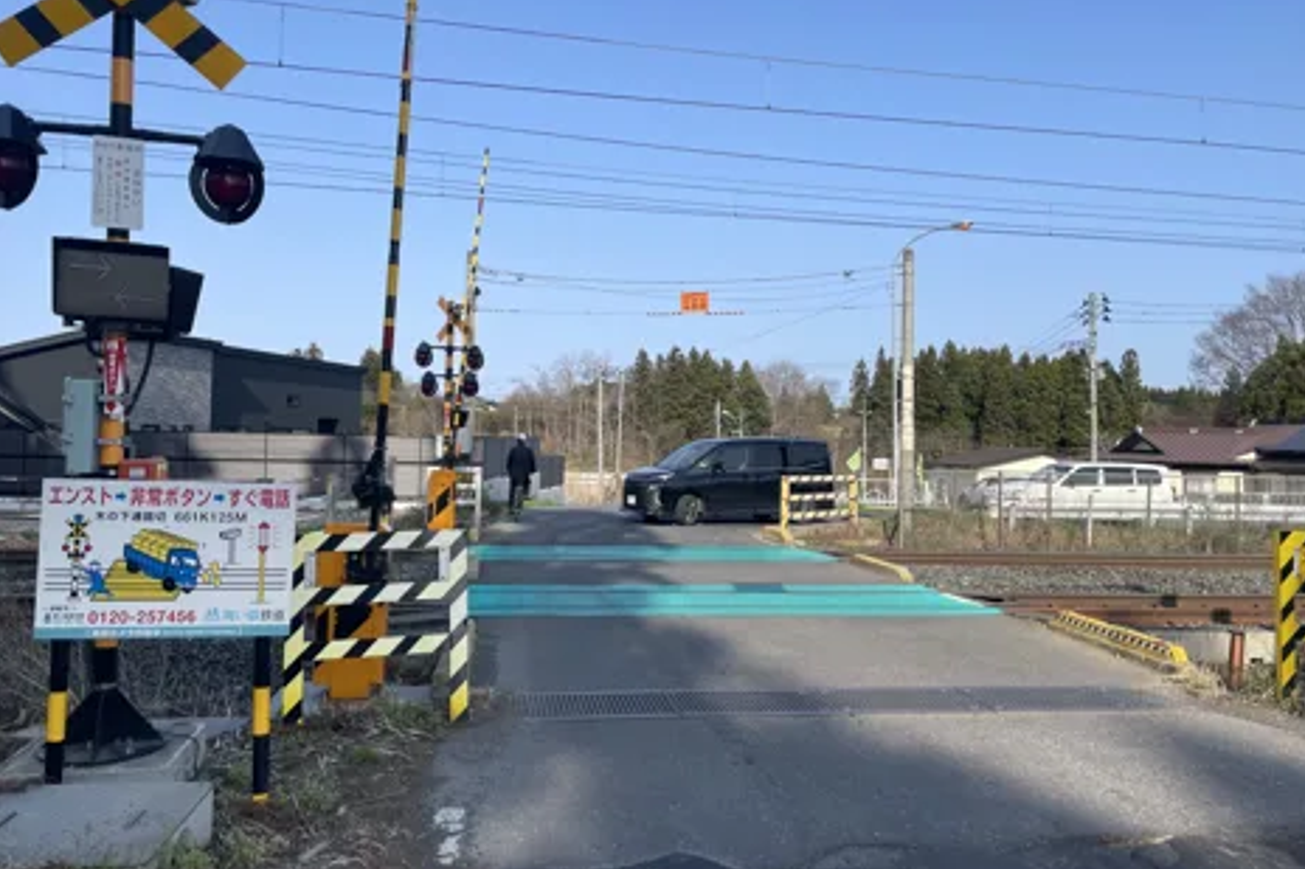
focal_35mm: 28
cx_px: 669
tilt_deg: +4.2
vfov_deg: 46.4
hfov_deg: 65.5
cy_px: 439
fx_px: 1015
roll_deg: +1.2
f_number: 1.6
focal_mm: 4.2
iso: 32
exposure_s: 1/2451
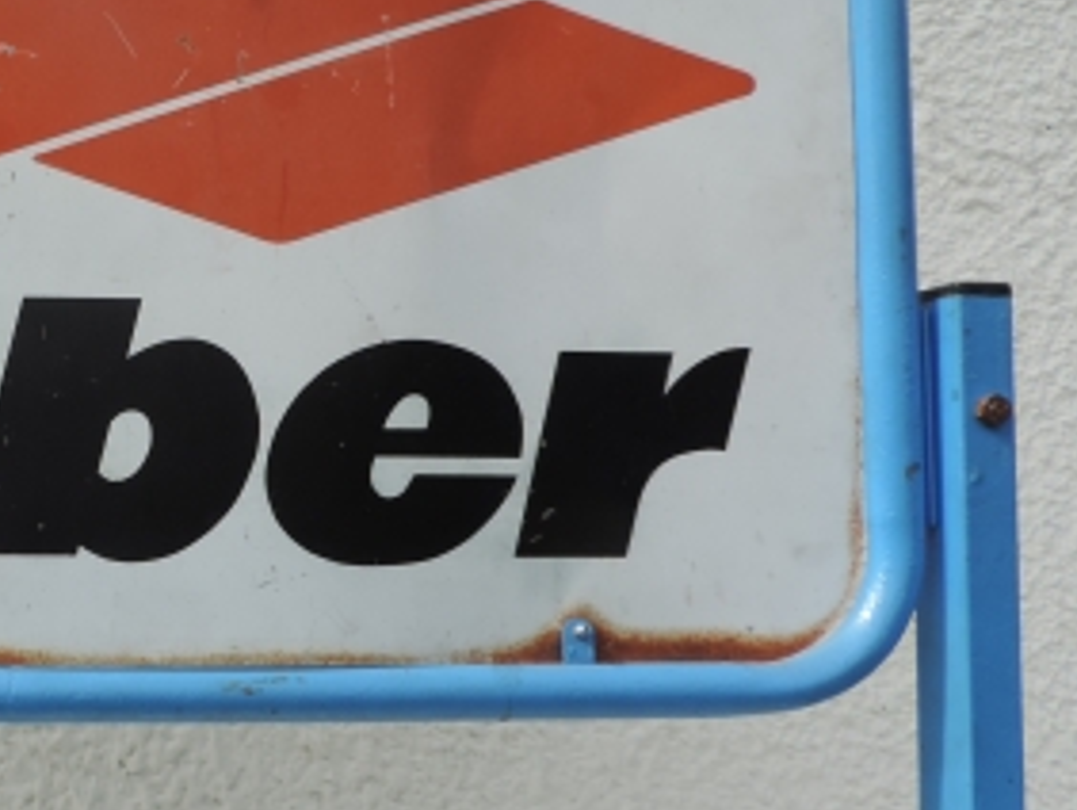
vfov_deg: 28.6
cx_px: 0
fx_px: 1588
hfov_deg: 34.1
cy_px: 401
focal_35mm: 51
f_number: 3
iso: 80
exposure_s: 1/640
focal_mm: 4.3
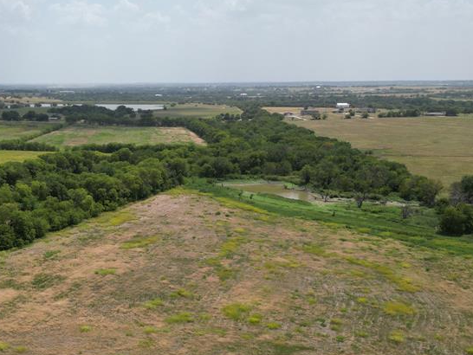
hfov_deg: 39.4
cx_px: 60
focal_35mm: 45
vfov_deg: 31.6
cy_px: 267
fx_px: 615
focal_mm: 6.72
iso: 120
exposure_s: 1/4000
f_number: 1.7
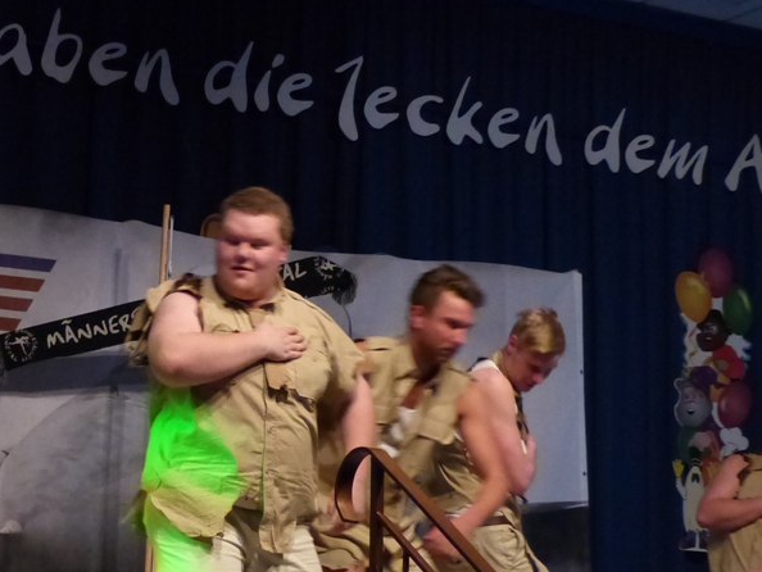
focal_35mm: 101
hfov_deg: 19.3
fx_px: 2224
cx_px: 190
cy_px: 441
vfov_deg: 14.6
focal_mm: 9.1
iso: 800
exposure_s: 1/50
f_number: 2.8
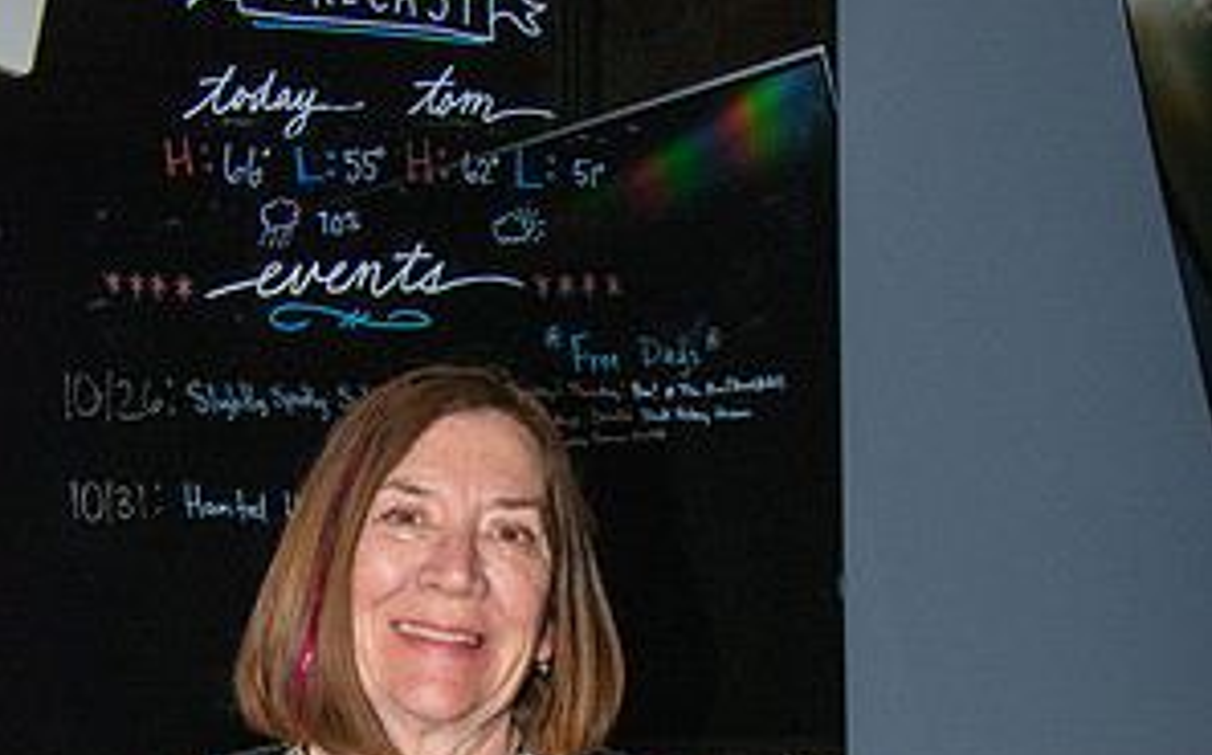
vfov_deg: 12.6
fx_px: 3366
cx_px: 608
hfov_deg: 20.4
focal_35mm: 102
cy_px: 816
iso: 5000
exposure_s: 1/200
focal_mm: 44
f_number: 11
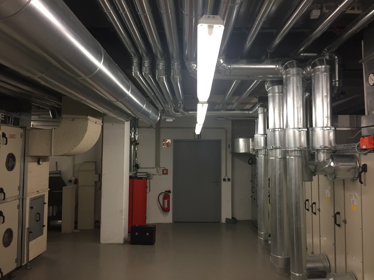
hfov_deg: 61.7
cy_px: 140
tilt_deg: +2.7
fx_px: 313
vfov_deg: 48.2
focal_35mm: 29
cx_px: 187
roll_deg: -0.8
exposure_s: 1/33
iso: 50
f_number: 2.2
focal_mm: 4.15
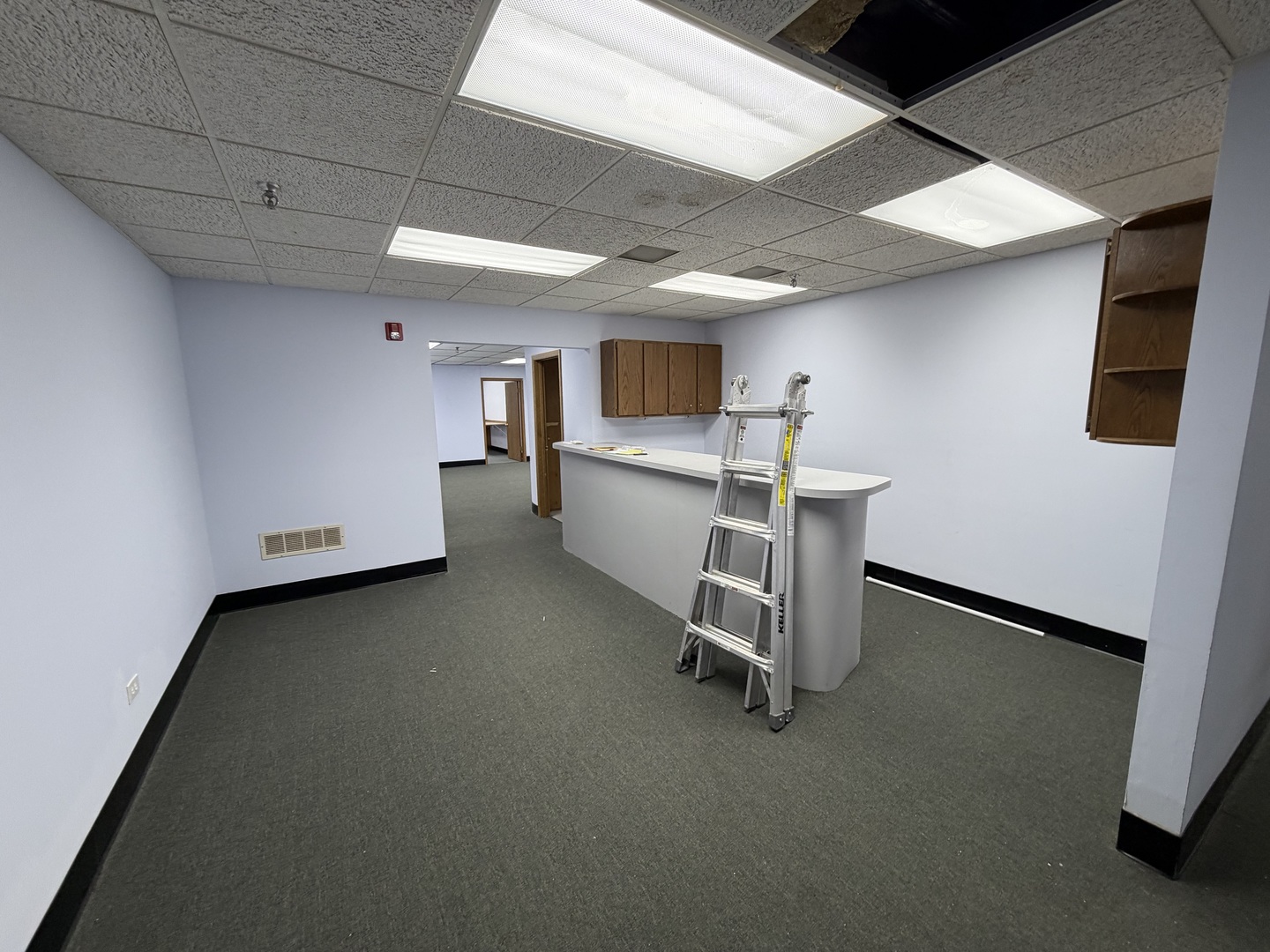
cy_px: 476
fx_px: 514
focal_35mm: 14
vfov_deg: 85.7
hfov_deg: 102.1
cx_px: 635
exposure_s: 1/120
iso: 125
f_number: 2.2
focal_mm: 2.22
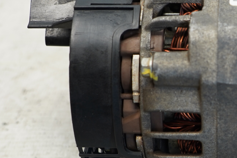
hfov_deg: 25.5
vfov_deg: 17.9
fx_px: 500
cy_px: 110
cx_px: 230
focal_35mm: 76
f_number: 4
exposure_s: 1/60
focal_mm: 22
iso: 320
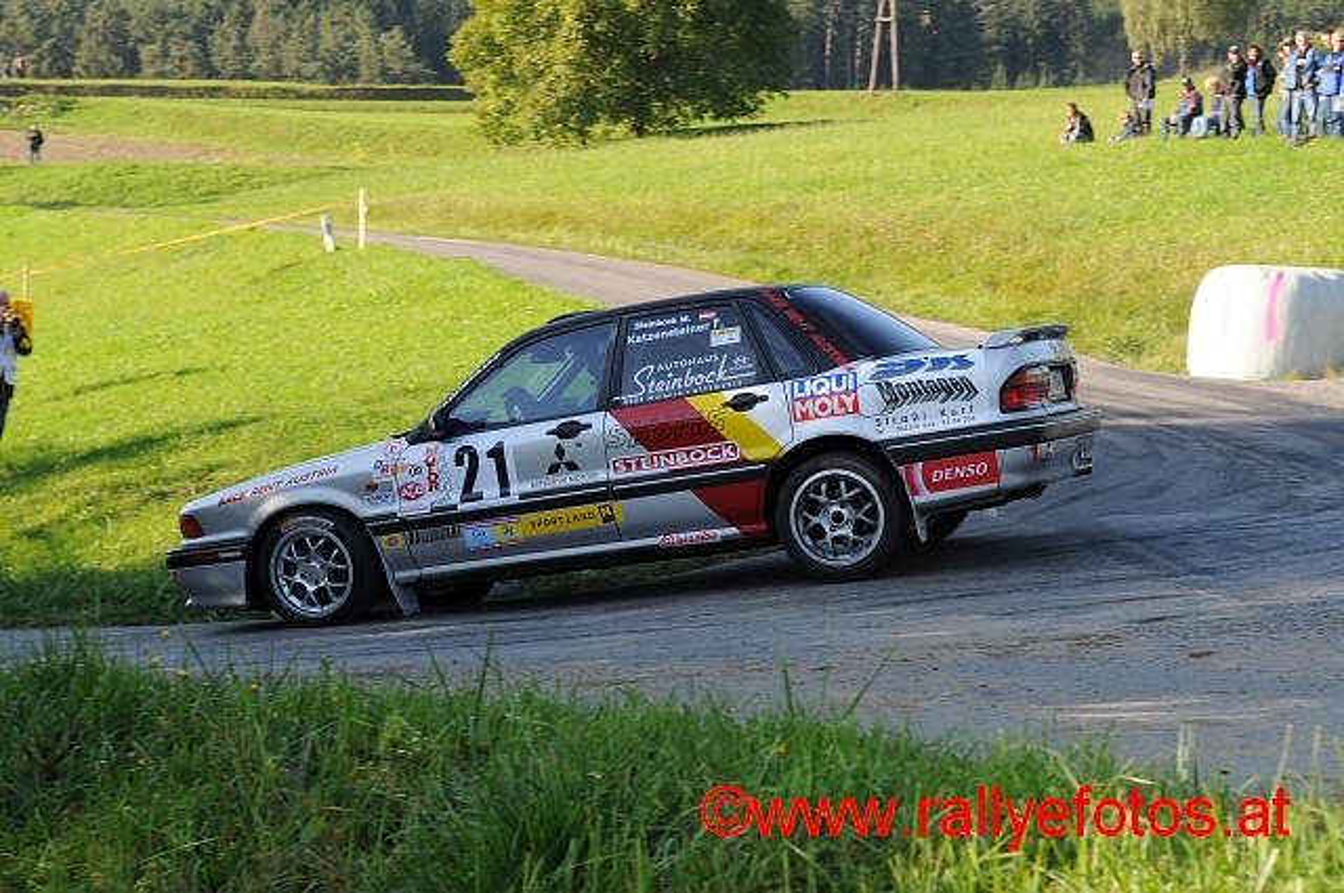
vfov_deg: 16.5
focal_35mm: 82
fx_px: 3076
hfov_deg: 24.6
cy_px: 446
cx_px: 672
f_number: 6.3
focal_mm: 55
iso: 250
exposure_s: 1/320
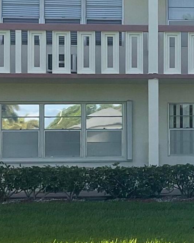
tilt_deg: +2.0
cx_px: 264
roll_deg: -0.1
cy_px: 107
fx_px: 875
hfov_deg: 12.2
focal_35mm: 122
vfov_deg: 15.8
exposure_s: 1/1168
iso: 16
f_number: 1.8
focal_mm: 3
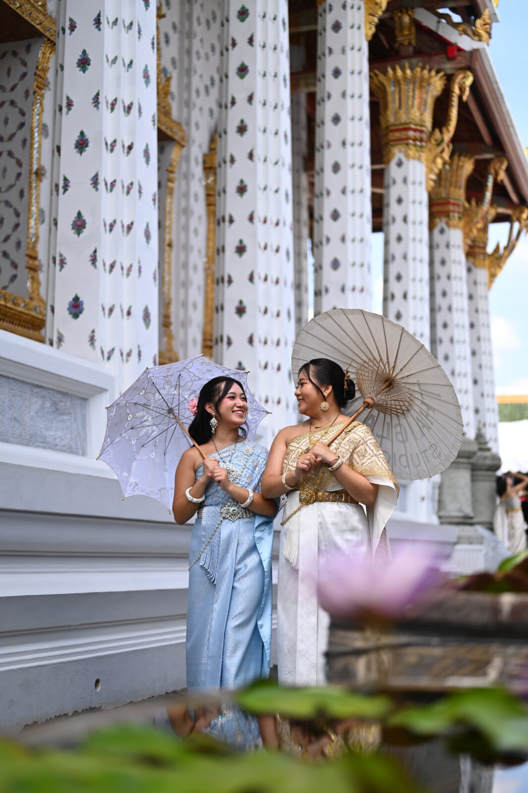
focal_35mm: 50
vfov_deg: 39.6
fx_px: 1101
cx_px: 264
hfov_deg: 27.0
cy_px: 396
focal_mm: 50
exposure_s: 1/2000
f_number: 1.8
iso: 100
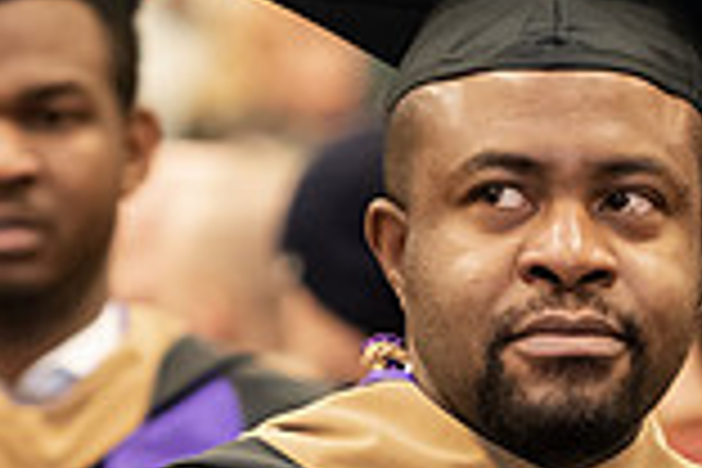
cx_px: 657
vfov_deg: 2.6
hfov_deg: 3.8
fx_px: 10510
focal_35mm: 539
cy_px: 412
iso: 2500
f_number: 3.2
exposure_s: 1/200
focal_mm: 145
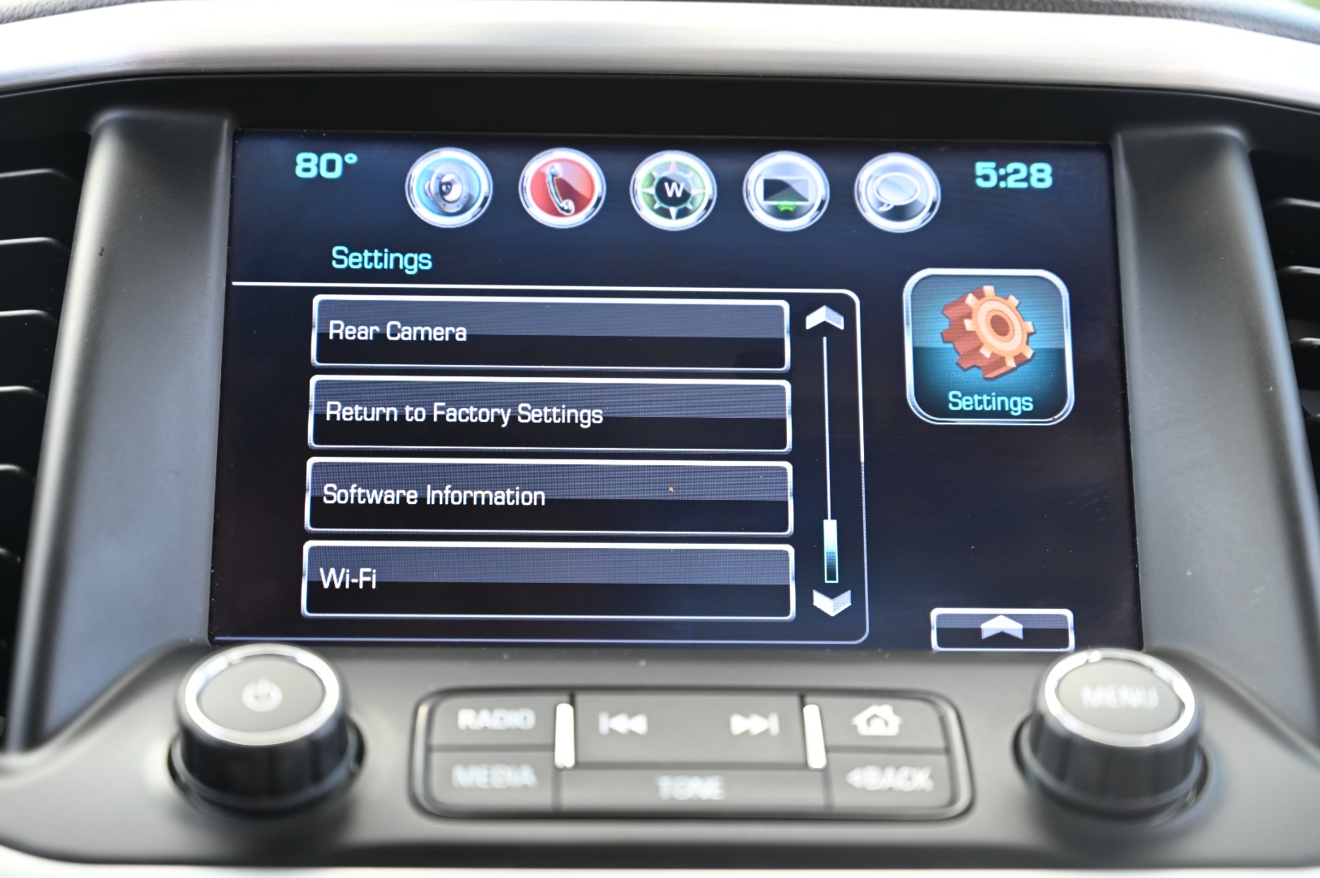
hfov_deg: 28.9
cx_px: 660
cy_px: 439
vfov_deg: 19.4
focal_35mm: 70
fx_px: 2565
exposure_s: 1/125
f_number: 4
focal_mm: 70
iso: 720
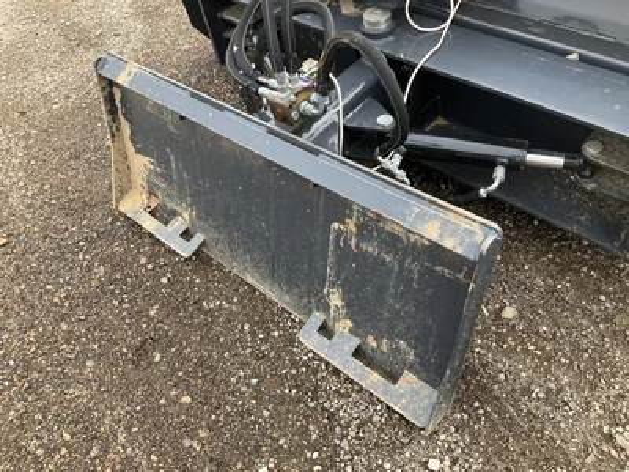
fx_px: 527
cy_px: 236
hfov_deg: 61.7
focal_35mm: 29
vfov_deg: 48.2
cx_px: 314
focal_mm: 3
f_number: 1.8
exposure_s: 1/234
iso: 20
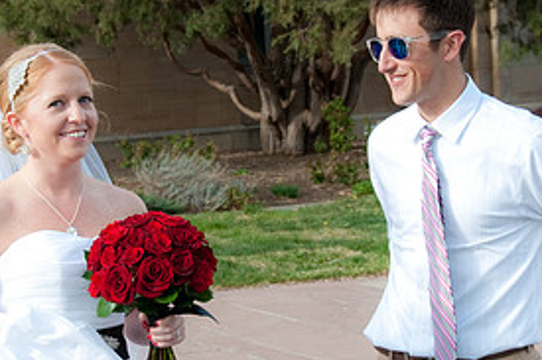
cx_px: 235
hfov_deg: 13.0
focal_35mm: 158
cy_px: 239
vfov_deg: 8.7
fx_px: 2377
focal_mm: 50
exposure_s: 1/200
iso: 320
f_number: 8
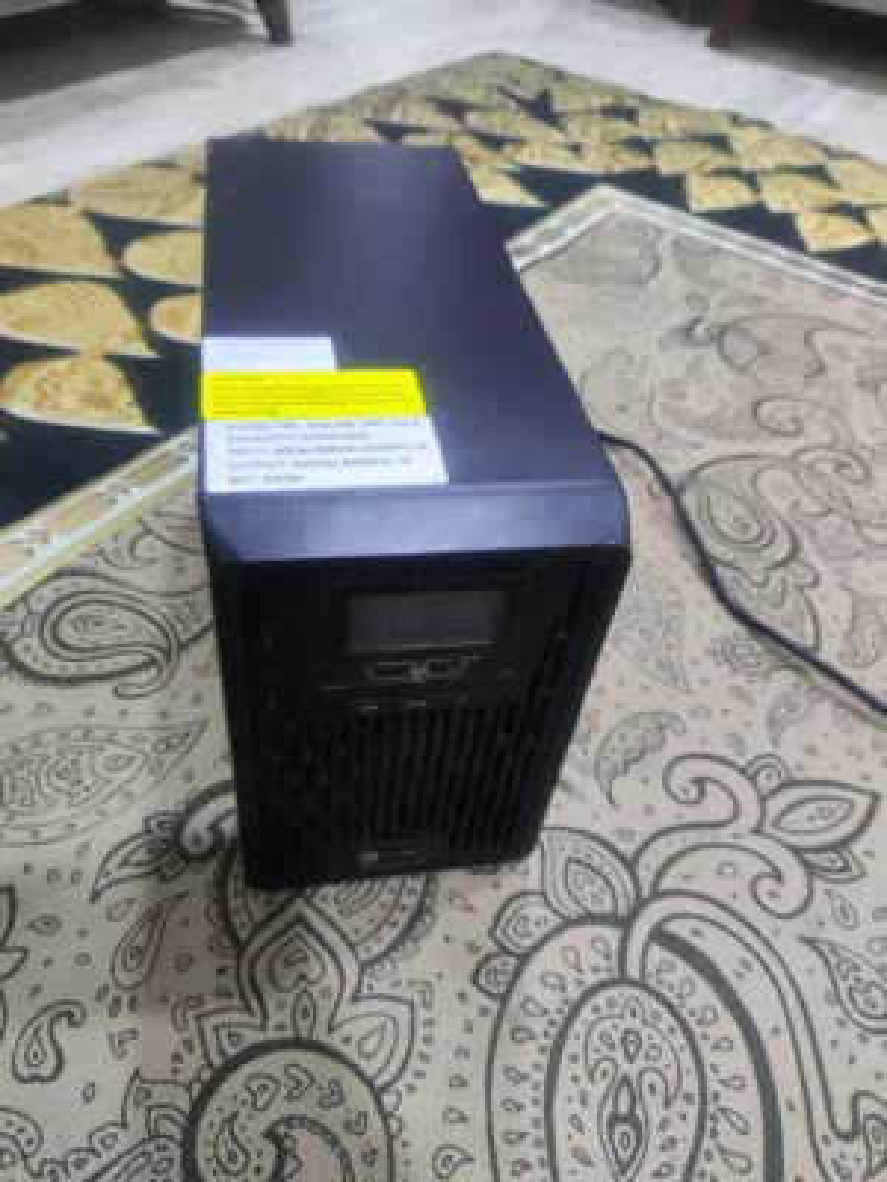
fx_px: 820
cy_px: 591
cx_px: 444
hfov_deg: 56.8
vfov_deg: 71.6
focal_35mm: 24
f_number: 1.8
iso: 674
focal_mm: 4.68
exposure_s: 1/30
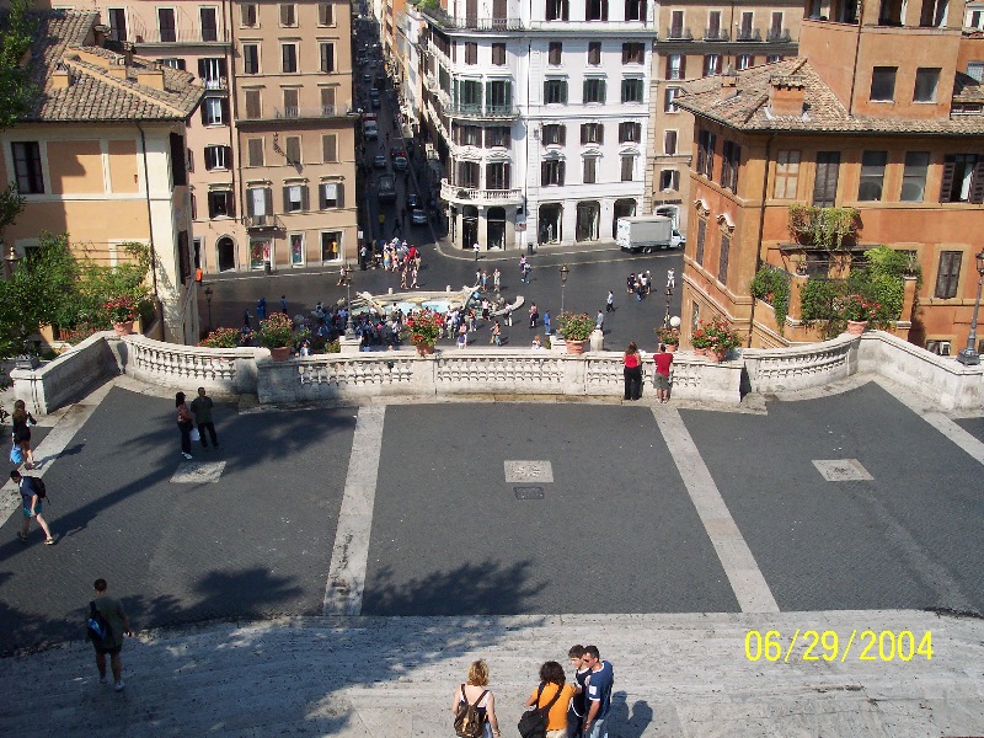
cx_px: 492
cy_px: 369
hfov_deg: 49.0
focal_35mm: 38
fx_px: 1080
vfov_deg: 37.7
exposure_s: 1/700
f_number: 4.8
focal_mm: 8
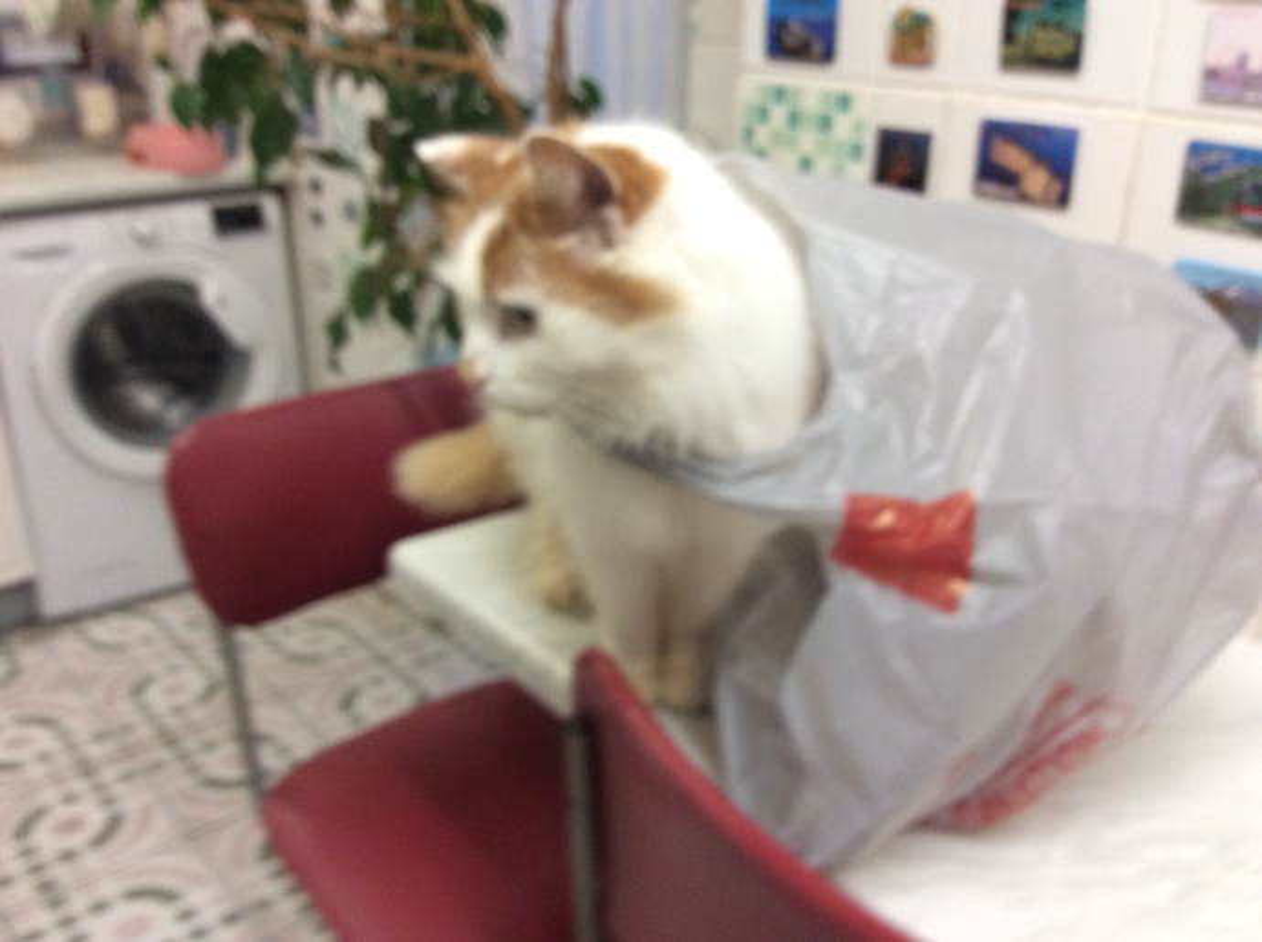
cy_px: 471
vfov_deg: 44.0
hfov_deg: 56.9
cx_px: 631
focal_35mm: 32
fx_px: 1165
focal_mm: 3.3
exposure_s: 1/25
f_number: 2.4
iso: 160
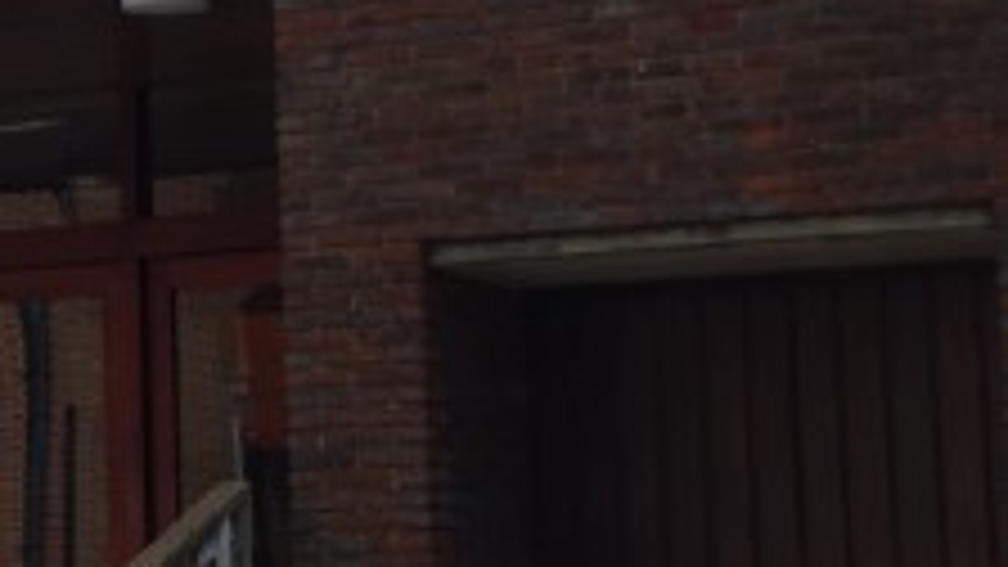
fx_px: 4383
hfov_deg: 12.2
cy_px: 97
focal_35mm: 164
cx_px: -716
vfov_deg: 7.4
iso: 125
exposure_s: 1/500
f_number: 4
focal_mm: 12.83
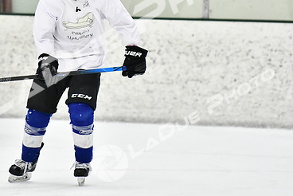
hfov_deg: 4.6
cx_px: 89
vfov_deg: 3.1
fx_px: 3657
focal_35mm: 449
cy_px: 46
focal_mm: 190
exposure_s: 1/1600
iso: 6400
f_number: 2.8
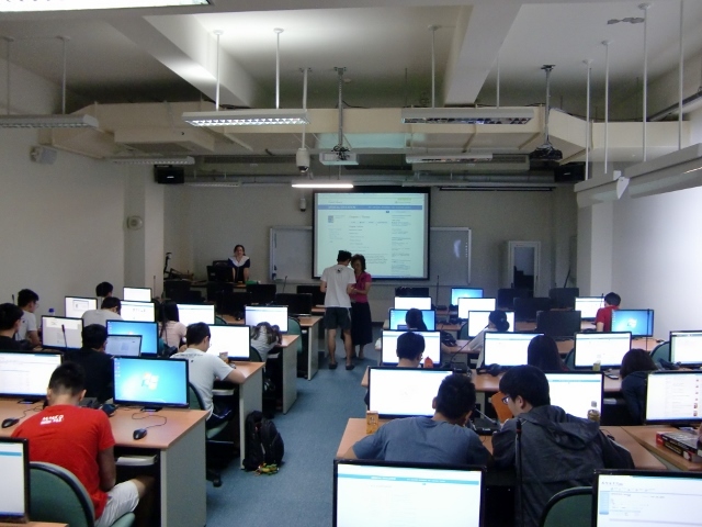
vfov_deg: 49.7
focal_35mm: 28
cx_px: 351
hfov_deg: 63.4
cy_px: 264
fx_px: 568
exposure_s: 1/60
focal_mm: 4.9
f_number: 2.6
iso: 320
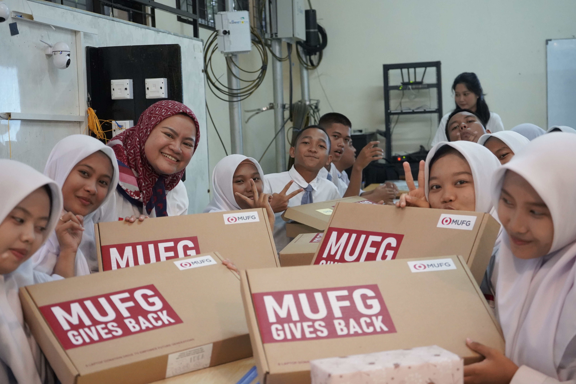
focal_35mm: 48
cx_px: 288
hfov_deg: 41.1
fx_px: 768
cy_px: 192
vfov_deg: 28.1
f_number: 4.5
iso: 8000
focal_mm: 48
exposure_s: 1/160
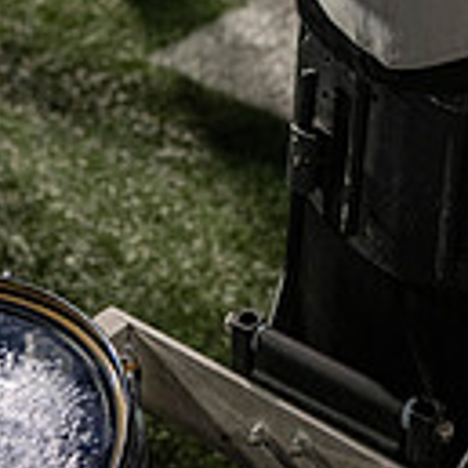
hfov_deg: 24.0
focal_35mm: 71
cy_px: -312
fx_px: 1086
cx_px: 366
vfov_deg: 19.7
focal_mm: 24
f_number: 3.2
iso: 1250
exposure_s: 1/500
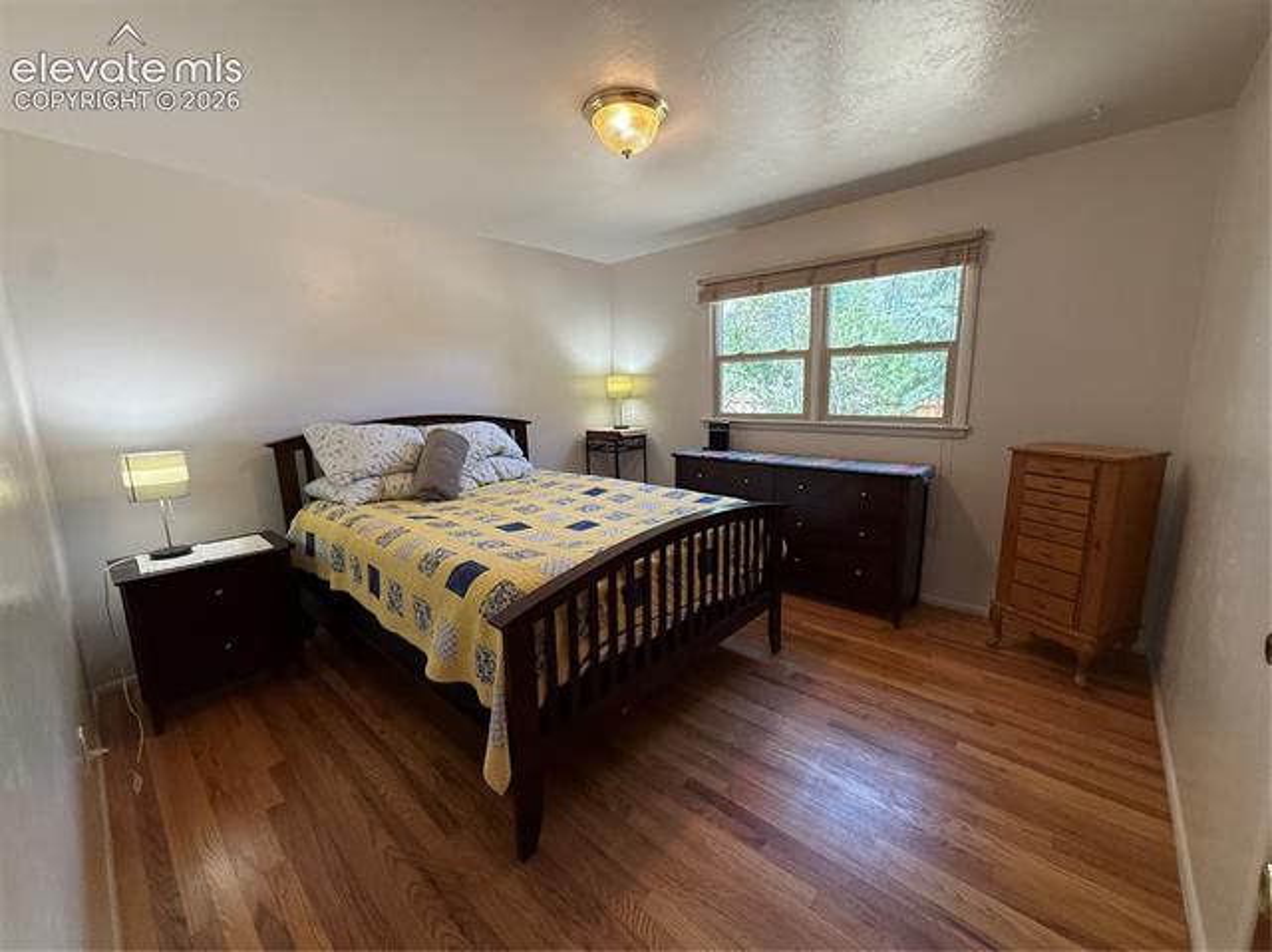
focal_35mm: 14
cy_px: 476
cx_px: 636
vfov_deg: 85.6
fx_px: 514
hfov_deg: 102.1
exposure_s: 1/120
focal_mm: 2.22
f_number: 2.2
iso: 250
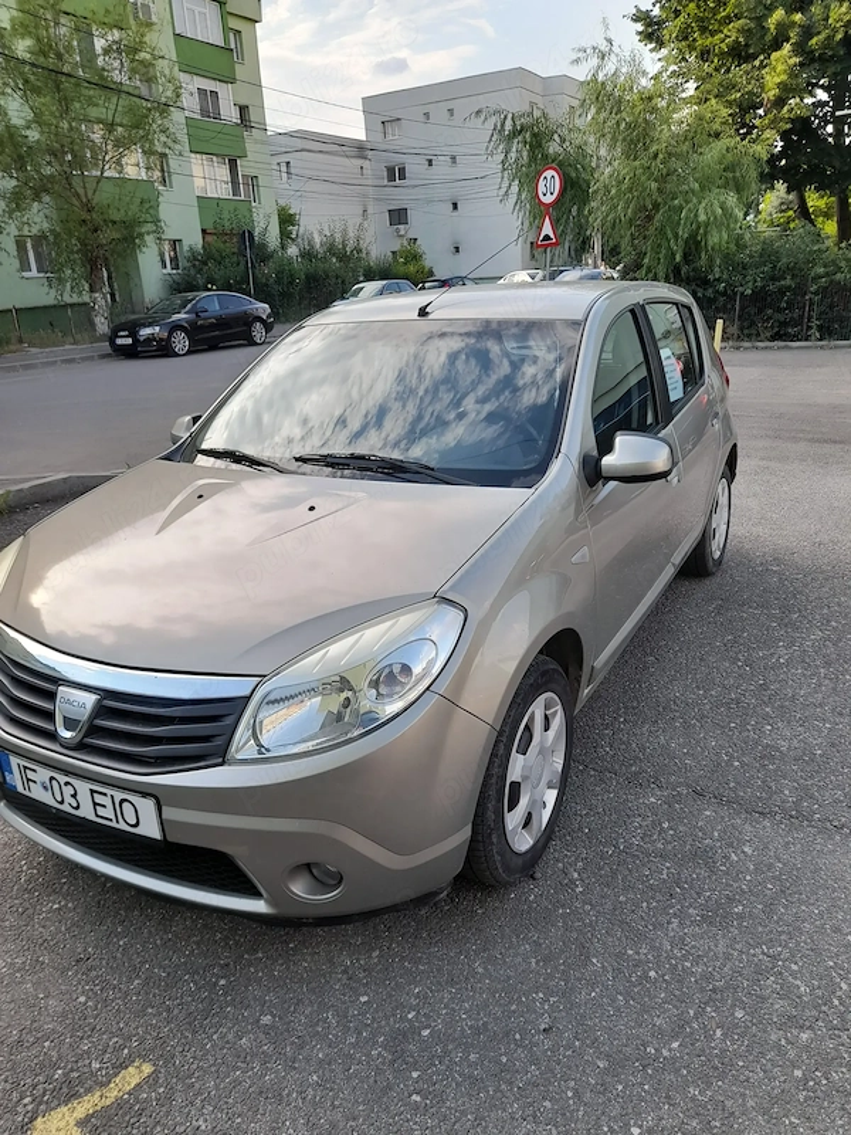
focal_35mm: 25
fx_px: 819
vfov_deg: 69.4
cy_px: 568
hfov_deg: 54.9
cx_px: 426
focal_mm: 4.6
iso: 20
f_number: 2
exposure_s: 1/180
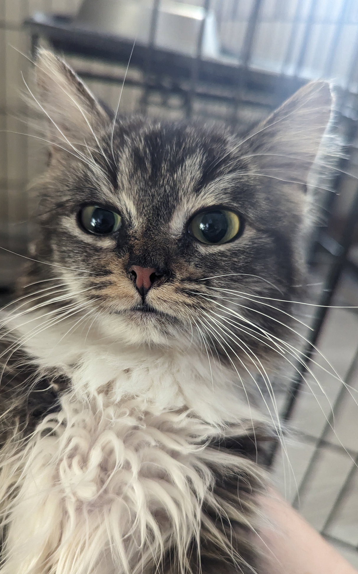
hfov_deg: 44.5
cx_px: 161
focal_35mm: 28
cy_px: 301
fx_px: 437
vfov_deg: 66.4
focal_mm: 6.81
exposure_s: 1/242
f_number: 1.85
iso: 2006
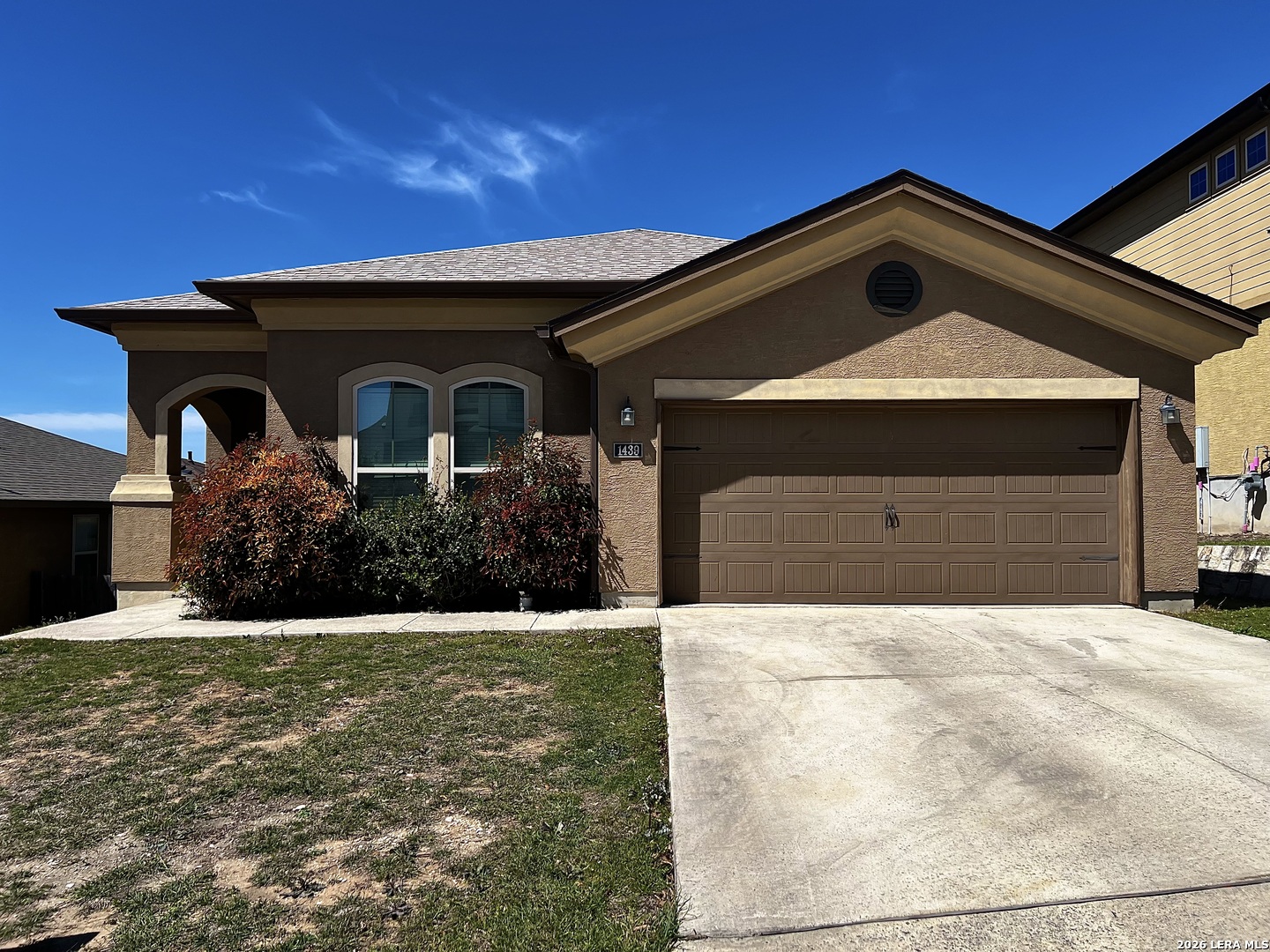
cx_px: 635
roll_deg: -0.1
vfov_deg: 53.1
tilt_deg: +2.0
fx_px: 954
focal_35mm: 26
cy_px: 476
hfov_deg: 67.3
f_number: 1.5
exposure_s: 1/5882
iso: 50
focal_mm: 5.7
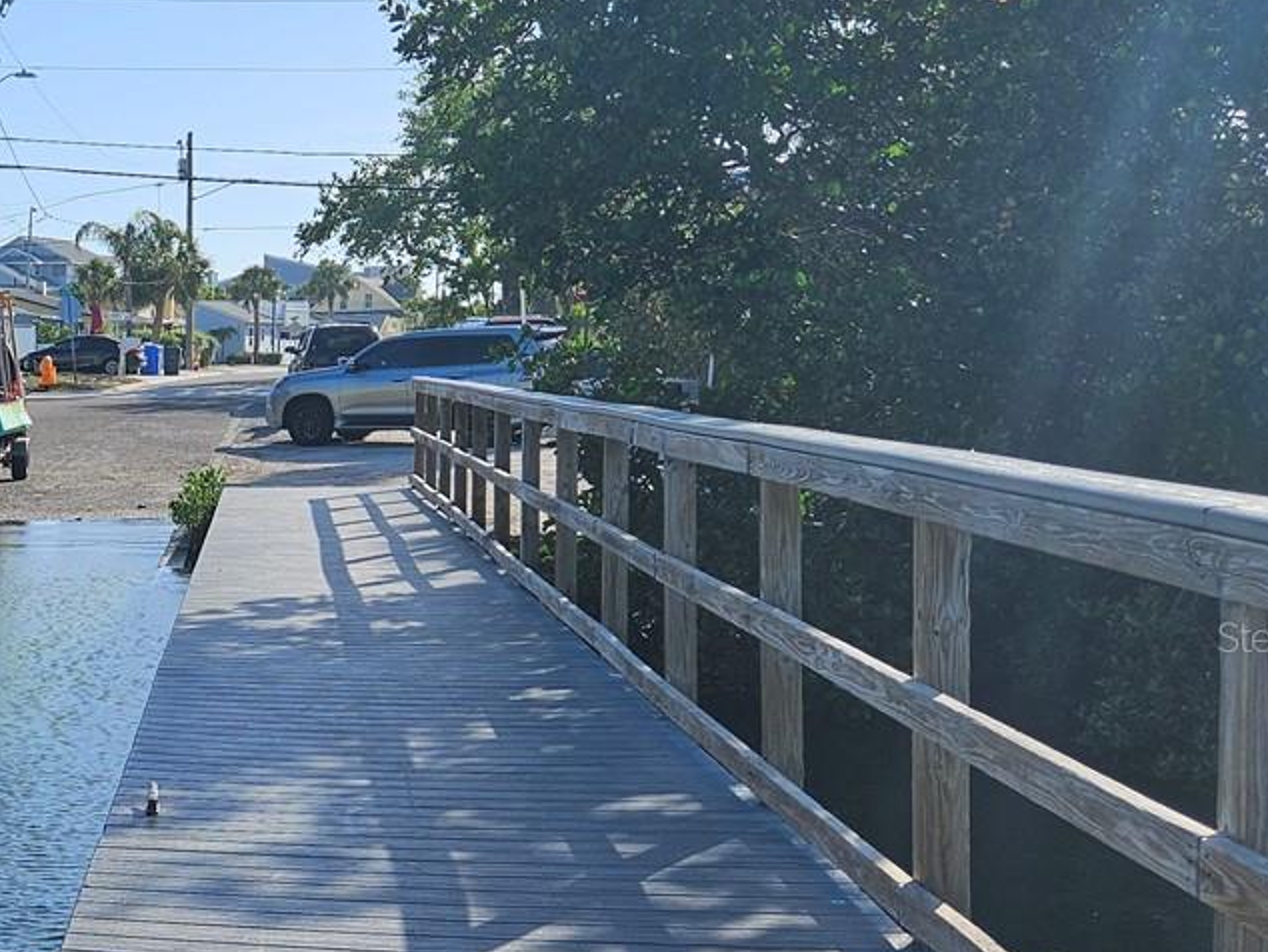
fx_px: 2125
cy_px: 636
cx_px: -194
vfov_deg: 25.1
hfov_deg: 29.3
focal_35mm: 58
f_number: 1.8
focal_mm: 5.4
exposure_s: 1/2503
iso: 25
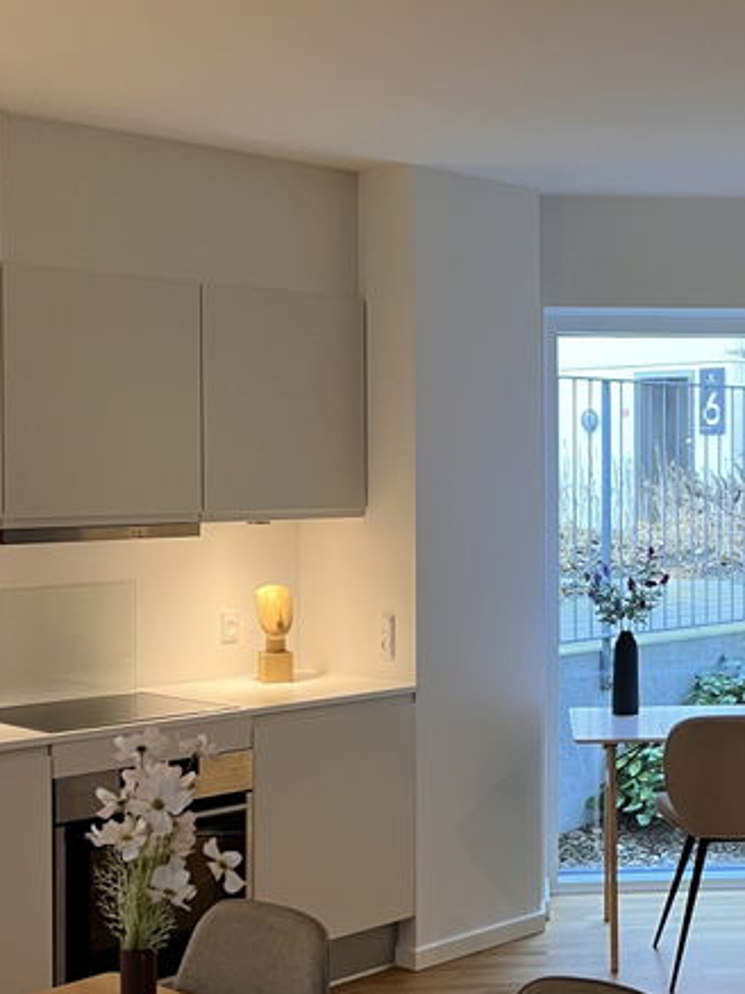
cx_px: 688
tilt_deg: -0.2
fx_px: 1637
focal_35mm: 57
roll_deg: +1.4
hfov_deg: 24.8
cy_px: 488
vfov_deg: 33.8
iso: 125
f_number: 1.5
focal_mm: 5.7
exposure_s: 1/50
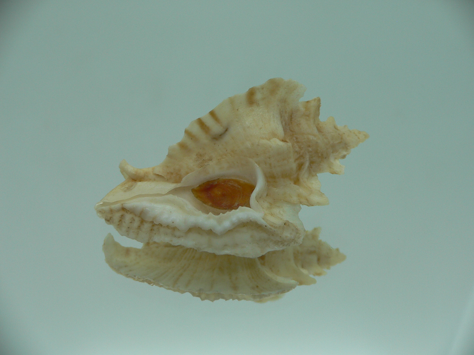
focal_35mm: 35
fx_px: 479
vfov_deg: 40.7
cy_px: 178
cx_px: 237
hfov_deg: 52.6
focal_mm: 4.6
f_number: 2.8
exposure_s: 1/60
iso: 80
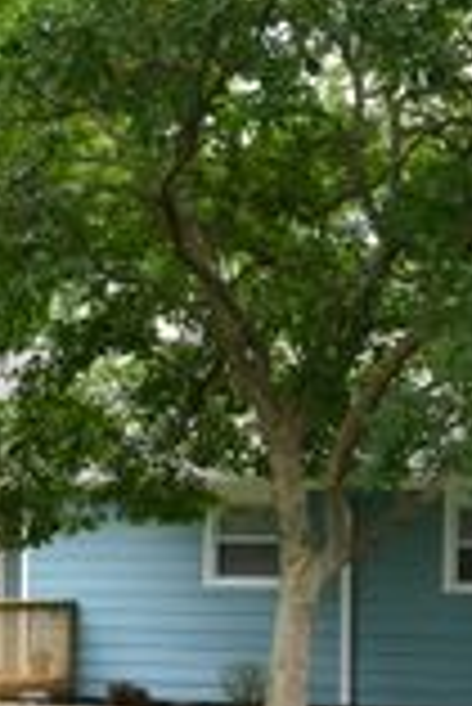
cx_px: 530
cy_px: 735
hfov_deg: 15.5
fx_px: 1687
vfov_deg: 22.5
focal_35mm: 86
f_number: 5.6
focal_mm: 18
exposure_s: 1/125
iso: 320
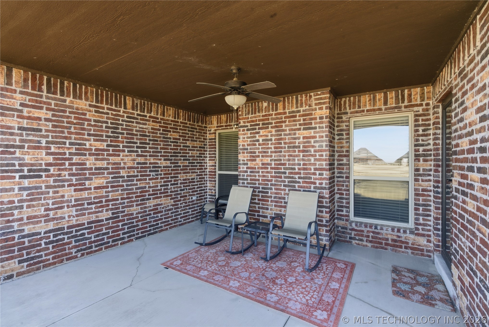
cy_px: 164
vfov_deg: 73.8
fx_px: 217
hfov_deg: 96.7
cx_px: 244
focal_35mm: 16
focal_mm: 16
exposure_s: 1/800
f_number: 11
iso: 800
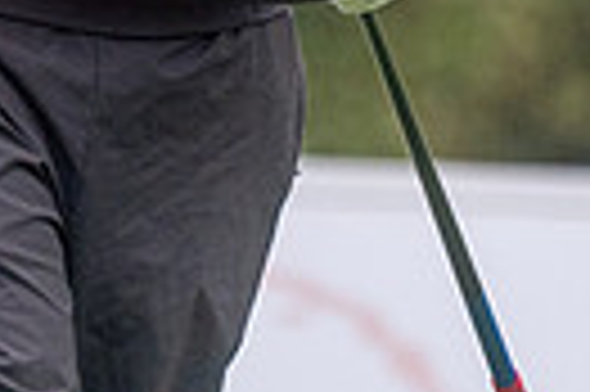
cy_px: -524
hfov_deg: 0.9
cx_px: -207
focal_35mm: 2189
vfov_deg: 0.6
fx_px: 35830
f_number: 4.5
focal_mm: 300
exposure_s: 1/2000
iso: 400
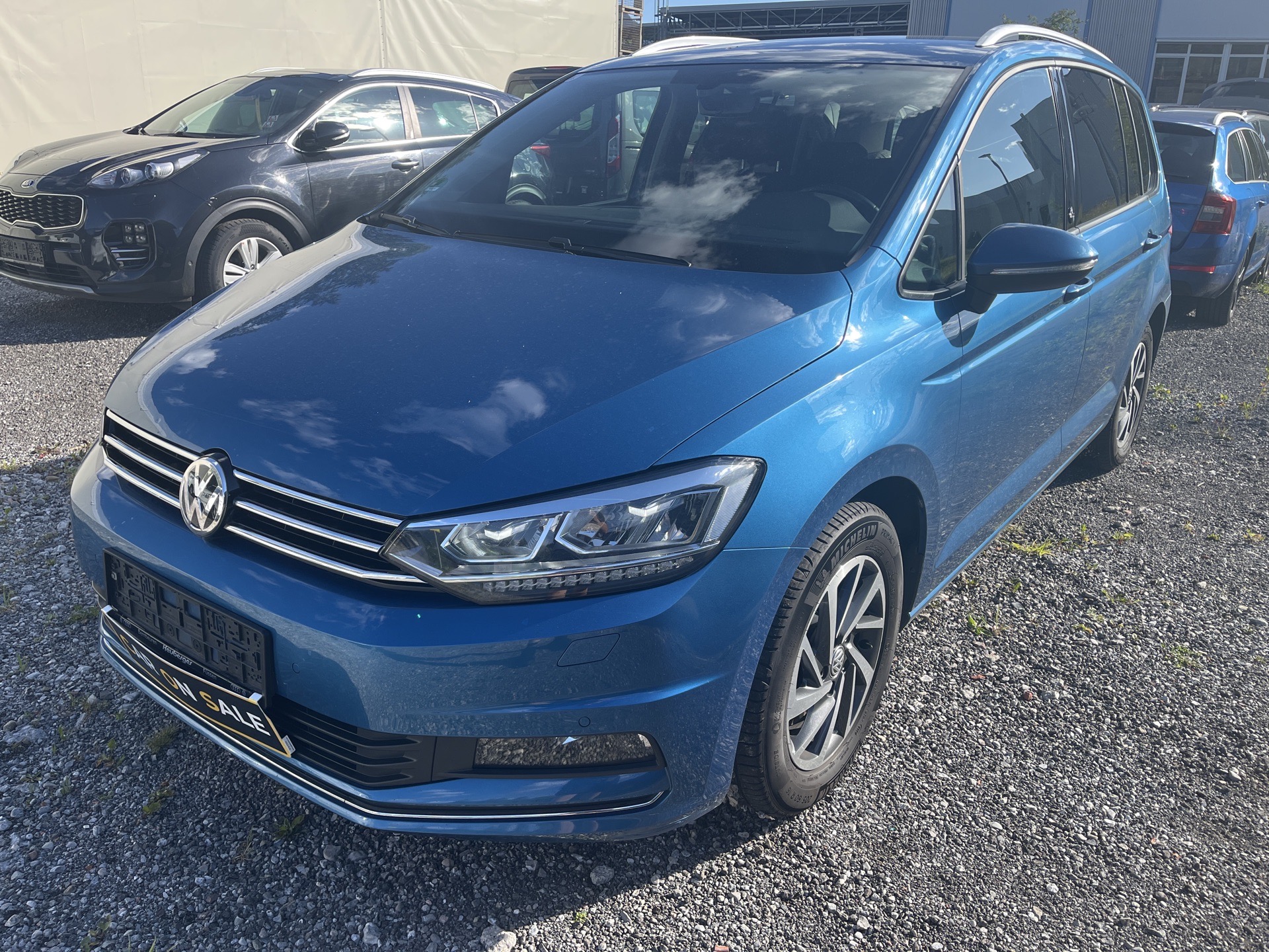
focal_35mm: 26
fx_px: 953
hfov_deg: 67.3
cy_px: 476
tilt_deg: -19.8
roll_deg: -0.6
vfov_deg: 53.1
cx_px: 634
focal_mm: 5.1
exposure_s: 1/1186
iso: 50
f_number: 1.6
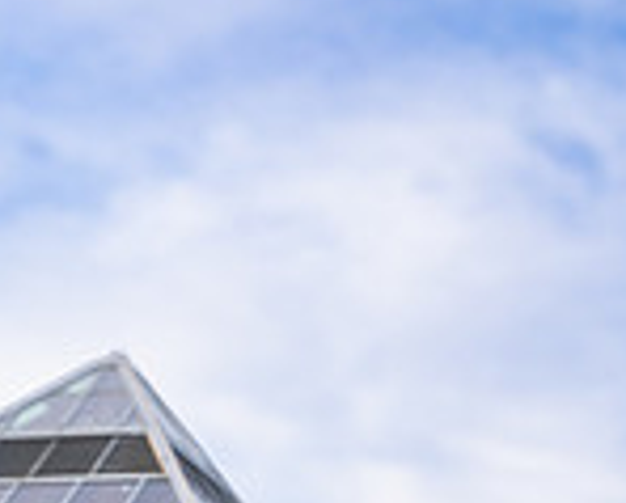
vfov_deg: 17.1
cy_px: 514
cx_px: 613
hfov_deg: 21.0
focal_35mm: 88
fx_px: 1634
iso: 100
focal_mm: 24
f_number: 7.1
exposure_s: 1/100
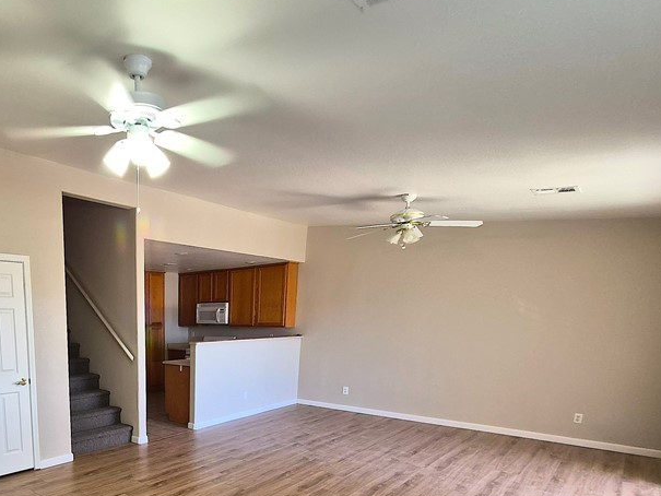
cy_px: 403
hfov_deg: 70.3
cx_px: 152
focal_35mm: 22
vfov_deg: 56.3
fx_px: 420
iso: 160
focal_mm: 1.7
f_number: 2.2
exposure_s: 1/60
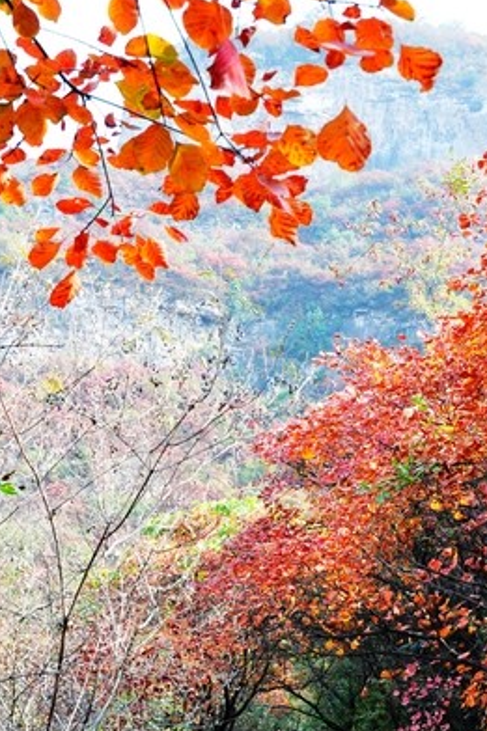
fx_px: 1178
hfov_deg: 23.3
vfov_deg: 34.2
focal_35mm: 58
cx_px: 203
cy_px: 492
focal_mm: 24
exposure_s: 1/80
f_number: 8
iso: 200
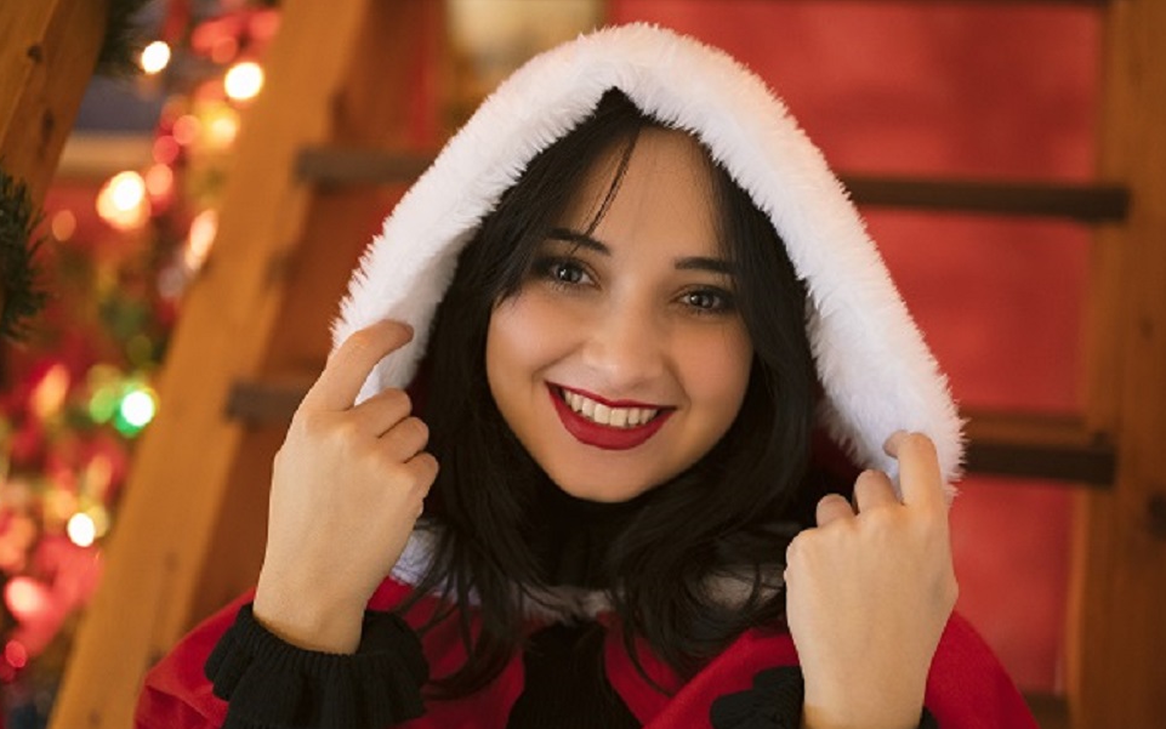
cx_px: 583
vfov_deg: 24.9
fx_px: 1653
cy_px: 394
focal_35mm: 52
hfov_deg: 38.9
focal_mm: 50
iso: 3200
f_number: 1.8
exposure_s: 1/80
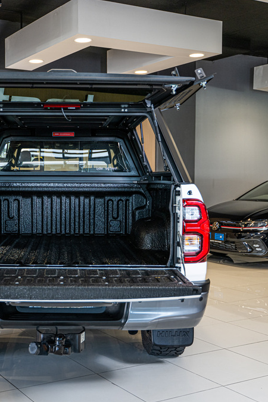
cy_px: 201
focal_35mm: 51
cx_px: 65
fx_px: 567
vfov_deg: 39.1
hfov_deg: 26.2
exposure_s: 1/160
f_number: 2.8
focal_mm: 33.5
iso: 400
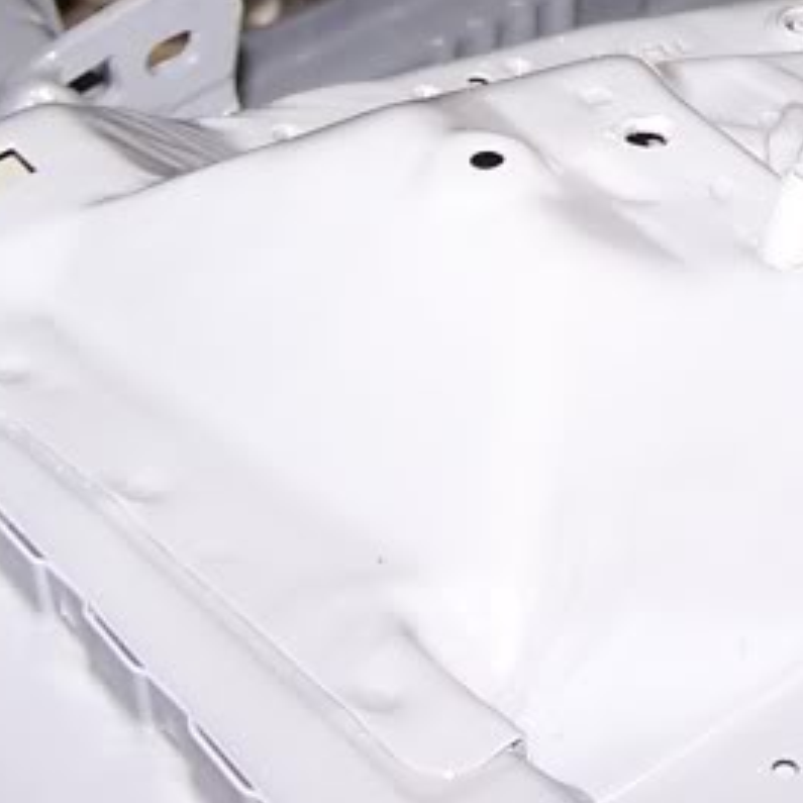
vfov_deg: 13.1
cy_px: -115
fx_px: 3412
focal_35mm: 130
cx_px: 976
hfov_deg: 13.1
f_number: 2.8
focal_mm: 6.3
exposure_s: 1/60
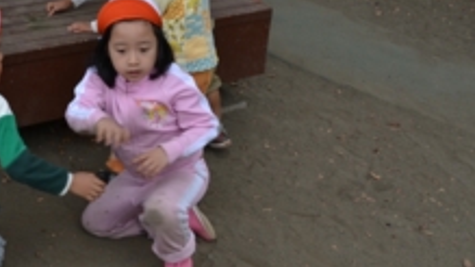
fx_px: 869
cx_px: 50
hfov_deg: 29.4
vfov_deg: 17.5
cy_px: 136
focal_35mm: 69
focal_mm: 24
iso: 200
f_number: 5.6
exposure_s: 1/125
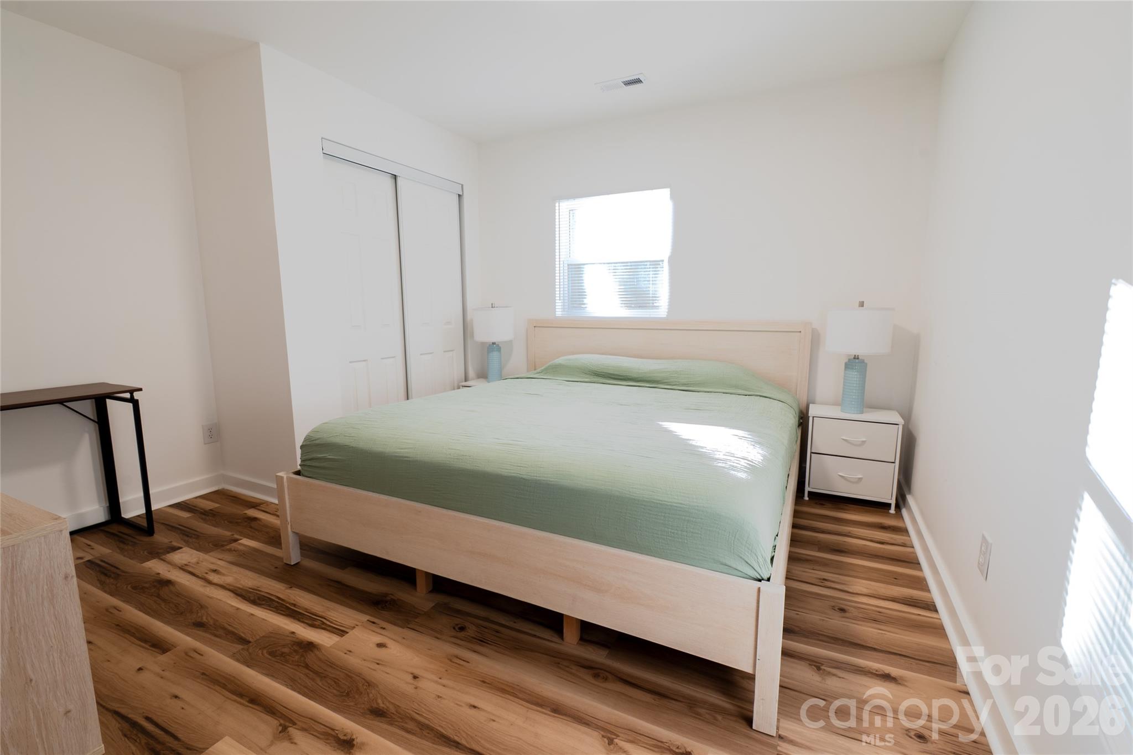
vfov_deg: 77.3
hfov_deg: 100.4
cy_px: 378
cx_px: 566
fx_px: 472
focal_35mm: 15
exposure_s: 1
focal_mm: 10
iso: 50
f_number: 11
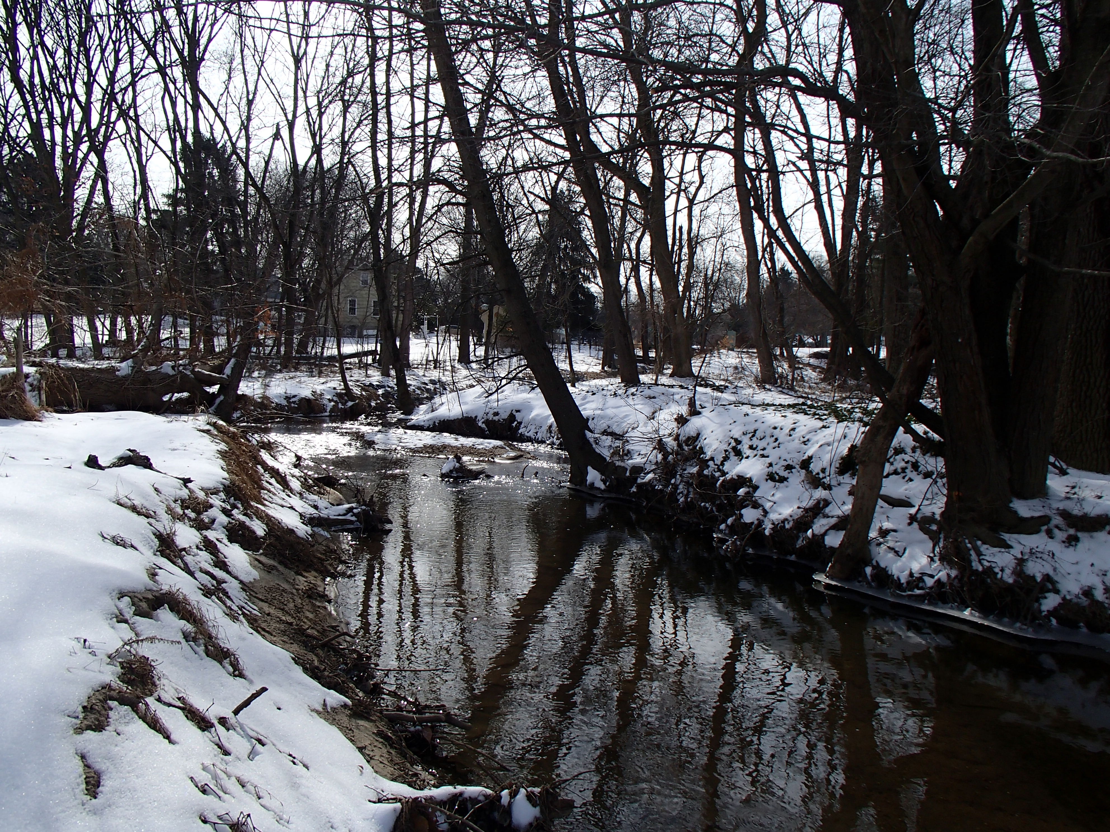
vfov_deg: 49.7
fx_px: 898
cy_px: 416
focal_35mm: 28
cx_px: 555
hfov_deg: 63.4
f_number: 11
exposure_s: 1/125
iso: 100
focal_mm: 5
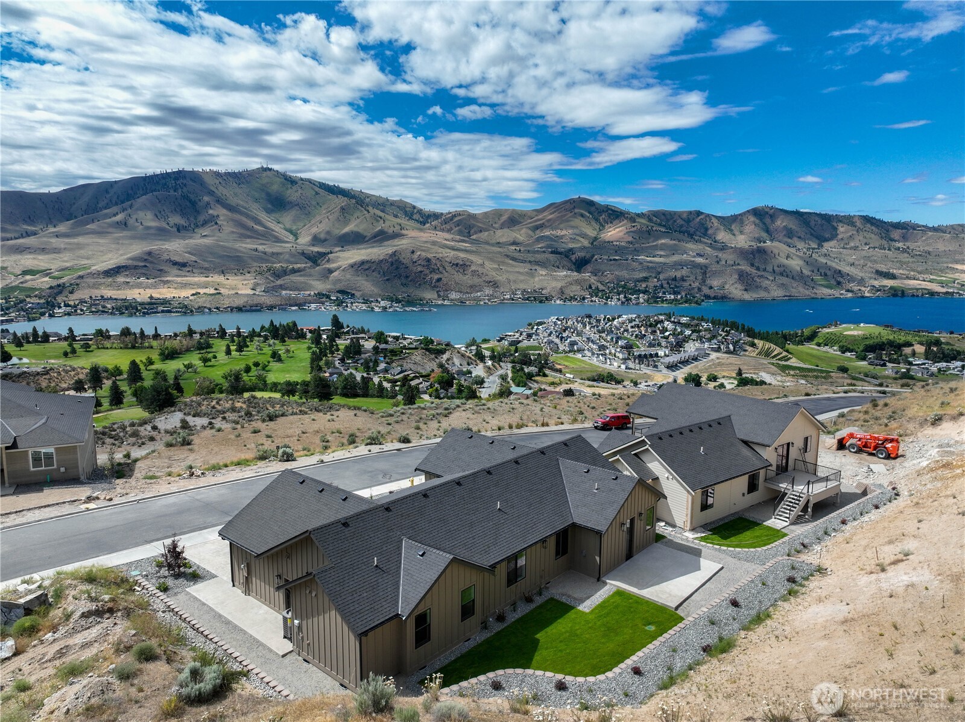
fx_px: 669
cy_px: 361
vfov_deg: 56.8
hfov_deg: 71.6
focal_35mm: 24
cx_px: 482
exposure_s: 1/2500
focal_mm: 12.29
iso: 100
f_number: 2.8
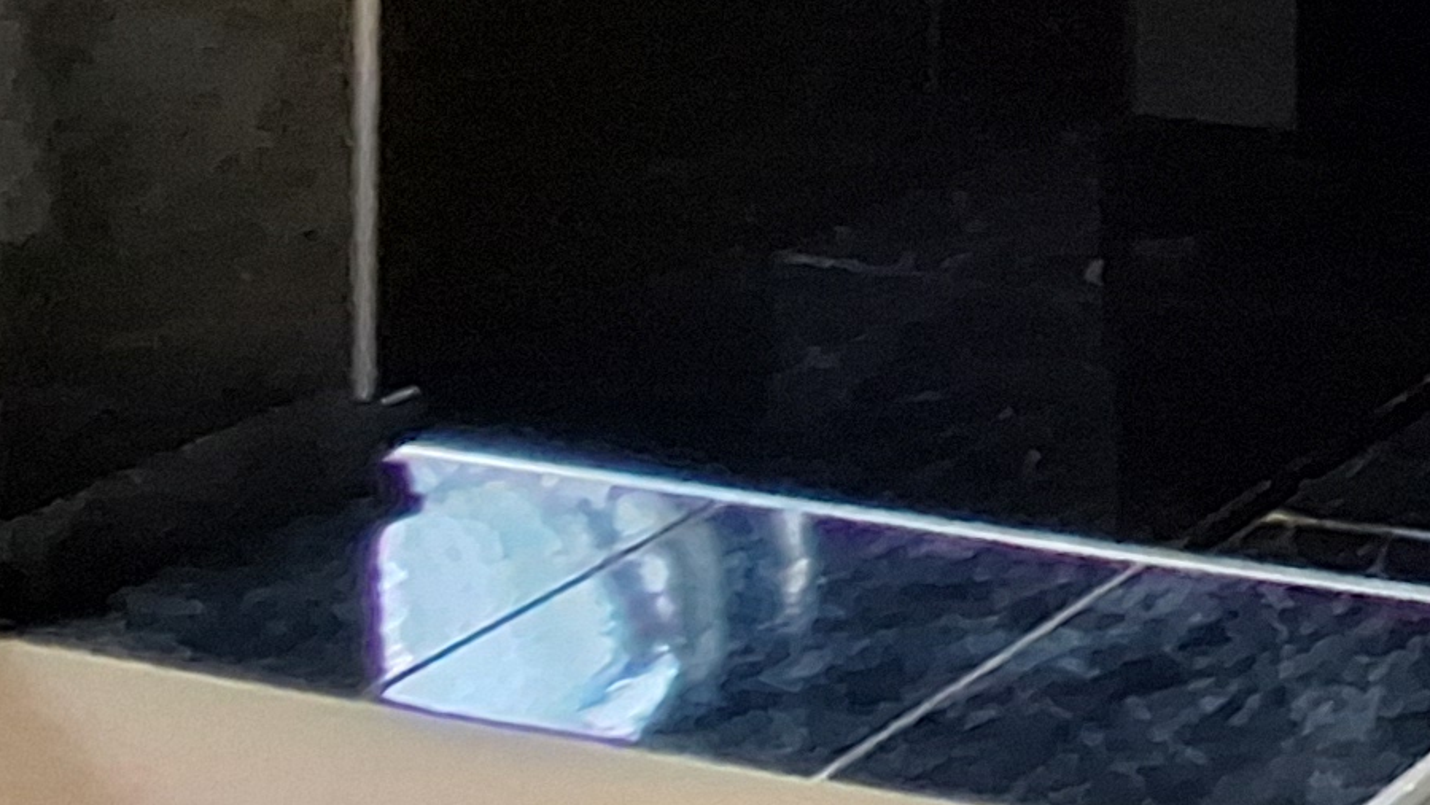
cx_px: 3087
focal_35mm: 63
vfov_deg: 14.6
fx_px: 2389
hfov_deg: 17.5
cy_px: -955
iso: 200
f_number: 2.2
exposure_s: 1/24
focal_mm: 1.74
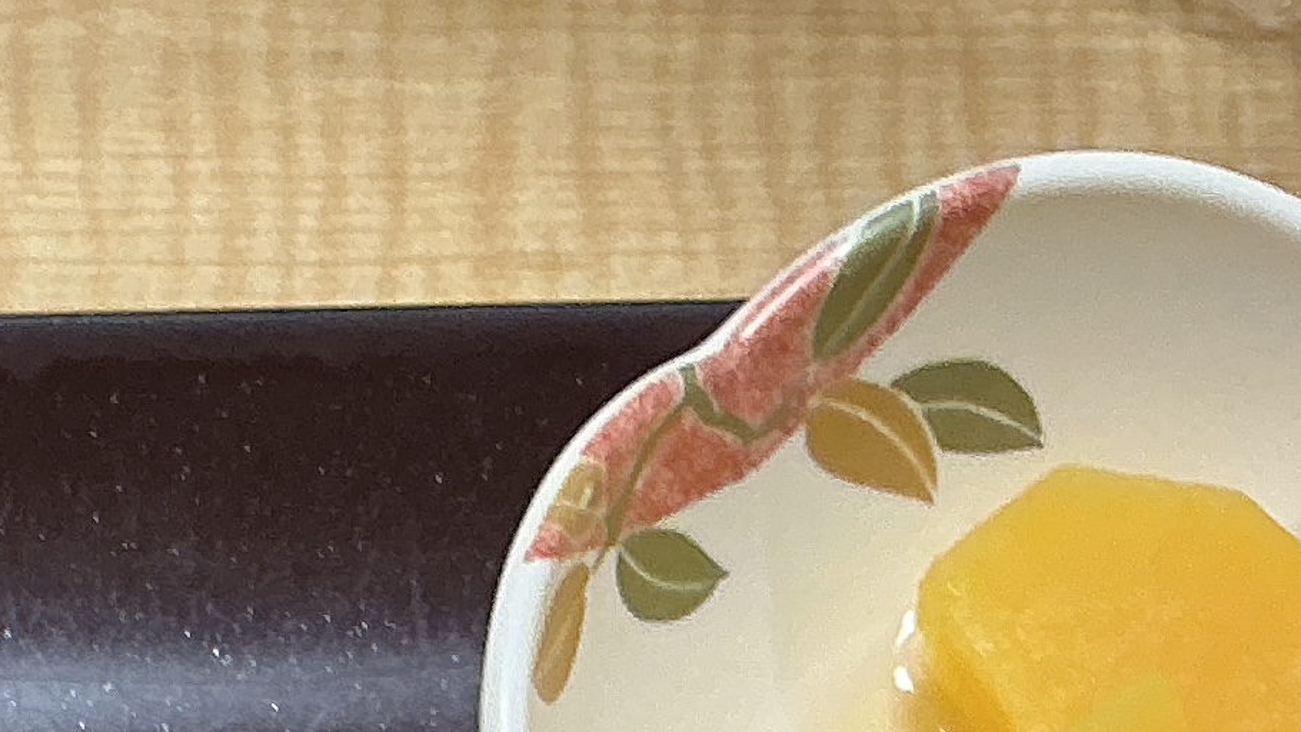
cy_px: 2153
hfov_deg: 14.7
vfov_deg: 7.6
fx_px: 4830
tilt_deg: -75.0
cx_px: -407
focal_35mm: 140
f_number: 1.8
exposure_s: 1/50
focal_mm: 3
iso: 50
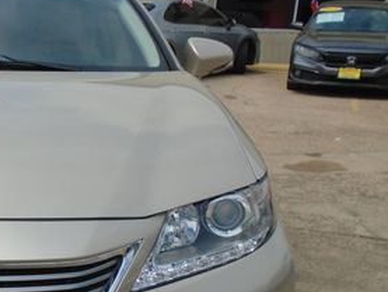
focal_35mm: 60
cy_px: 248
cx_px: -14
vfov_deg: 23.9
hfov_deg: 29.7
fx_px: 673
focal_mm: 4.6
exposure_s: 1/250
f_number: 8
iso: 100
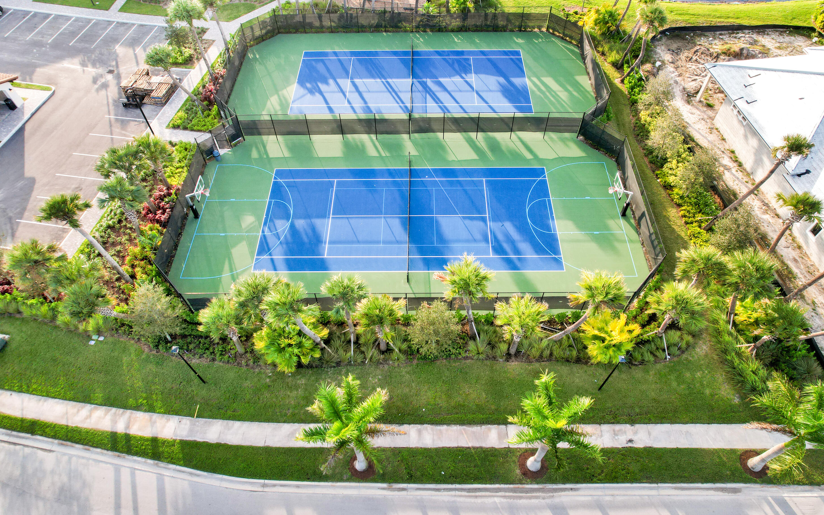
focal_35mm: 23
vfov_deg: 52.9
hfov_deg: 77.2
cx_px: 416
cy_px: 235
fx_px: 516
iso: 150
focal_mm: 8.38
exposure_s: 1/640
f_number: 2.8
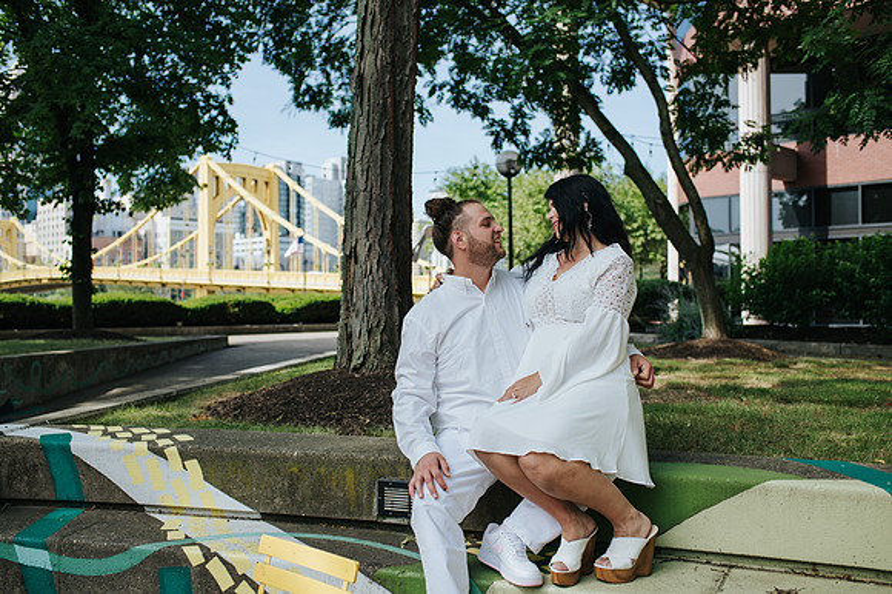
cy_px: 297
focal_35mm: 36
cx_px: 446
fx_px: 890
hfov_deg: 53.2
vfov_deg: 36.9
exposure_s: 1/1000
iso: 100
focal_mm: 35
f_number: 3.2
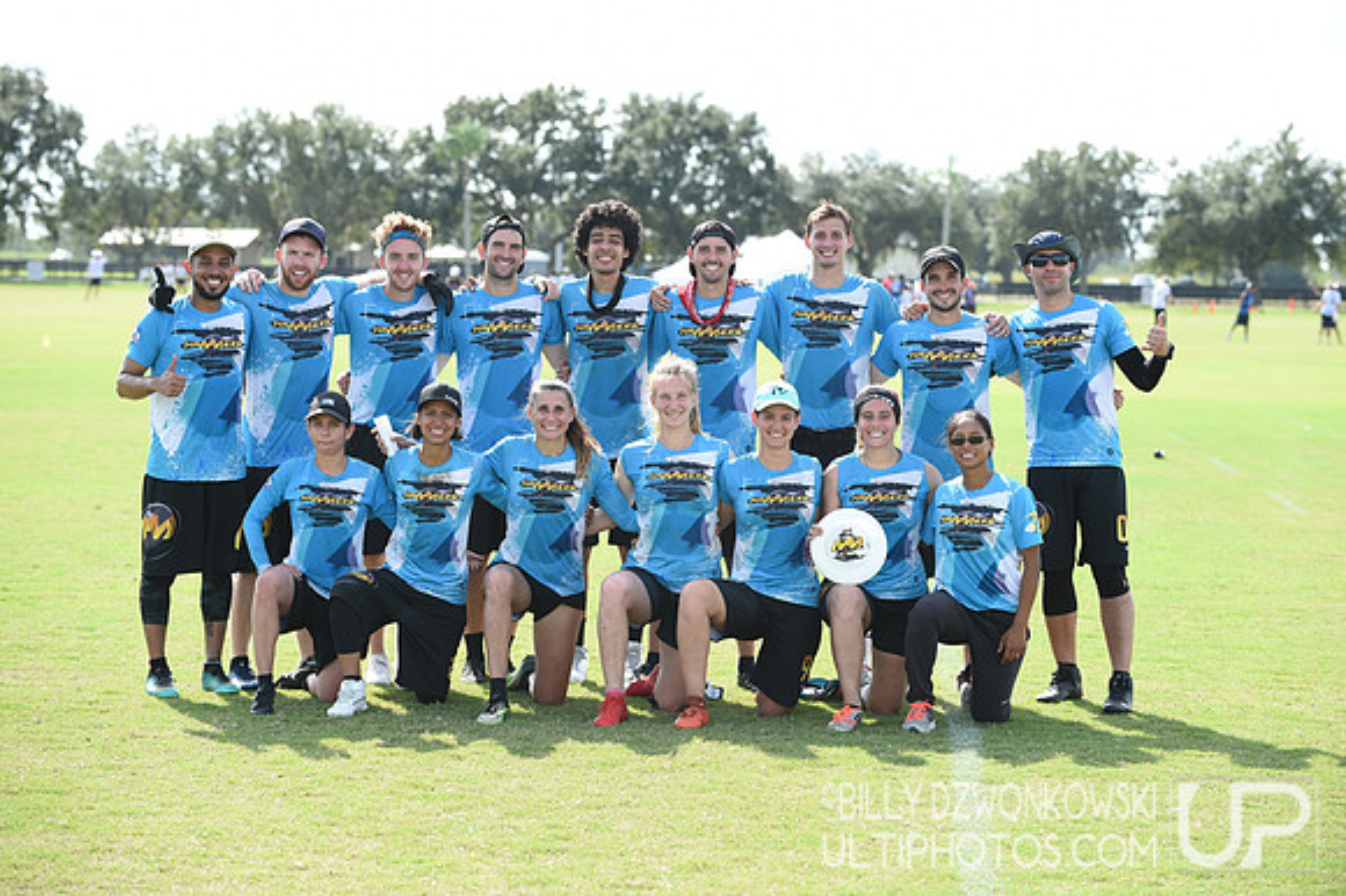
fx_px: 4110
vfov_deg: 12.4
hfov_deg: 18.6
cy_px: 448
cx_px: 673
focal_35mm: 110
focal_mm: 110
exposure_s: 1/200
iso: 100
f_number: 5.6
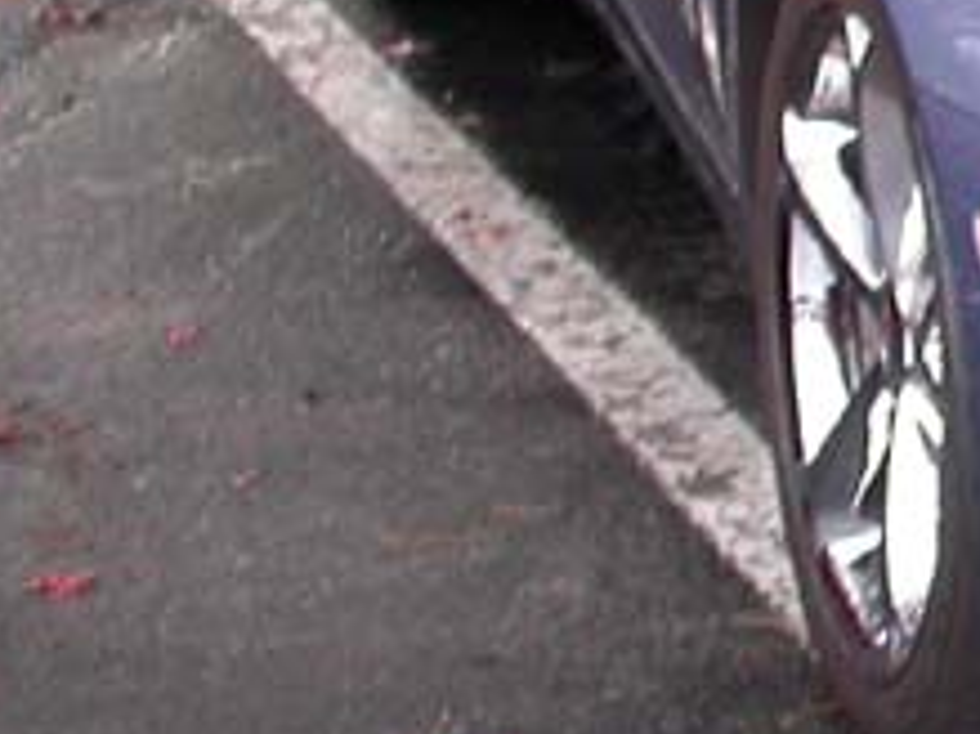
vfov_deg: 8.2
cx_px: 1741
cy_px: -210
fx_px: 5037
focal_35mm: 178
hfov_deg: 10.5
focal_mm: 7.85
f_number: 3.3
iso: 100
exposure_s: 1/53.5
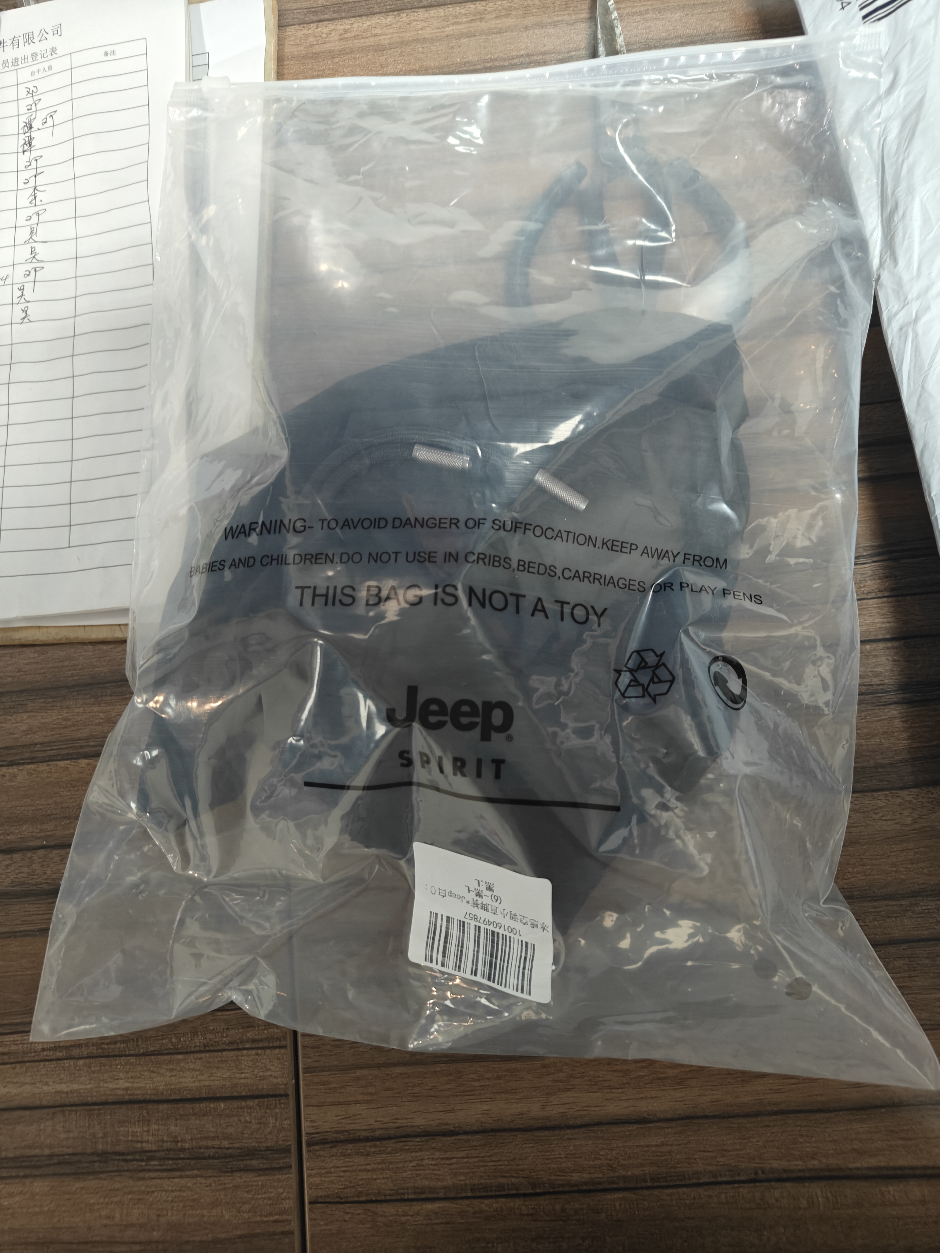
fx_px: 869
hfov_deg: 56.8
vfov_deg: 71.6
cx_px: 470
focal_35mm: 24
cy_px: 626
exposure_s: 1/21
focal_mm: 5.59
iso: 160
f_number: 1.8
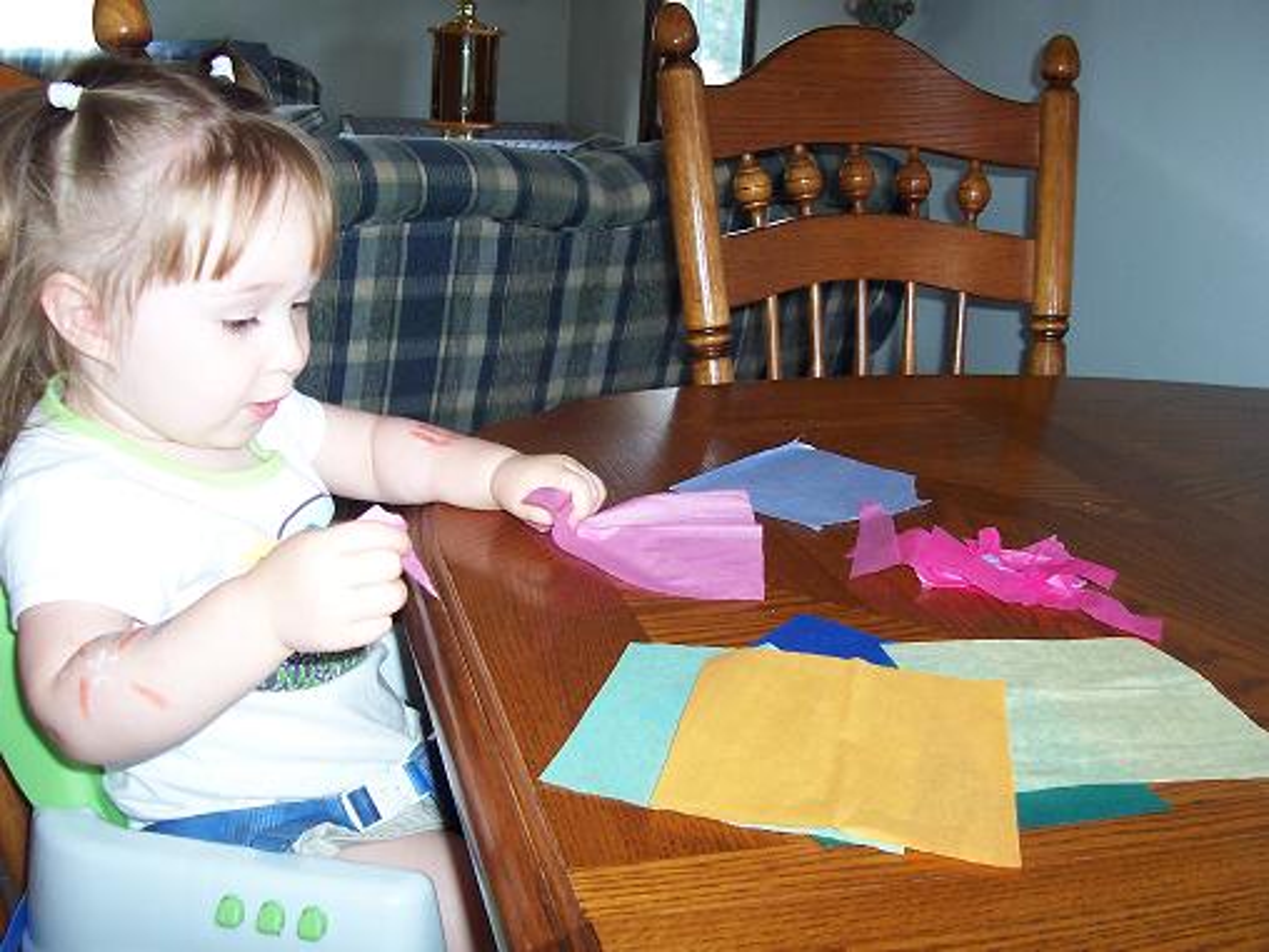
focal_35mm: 37
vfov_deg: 38.7
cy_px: 476
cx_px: 634
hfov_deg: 50.1
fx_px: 1356
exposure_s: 1/60
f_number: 2.8
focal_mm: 5.6
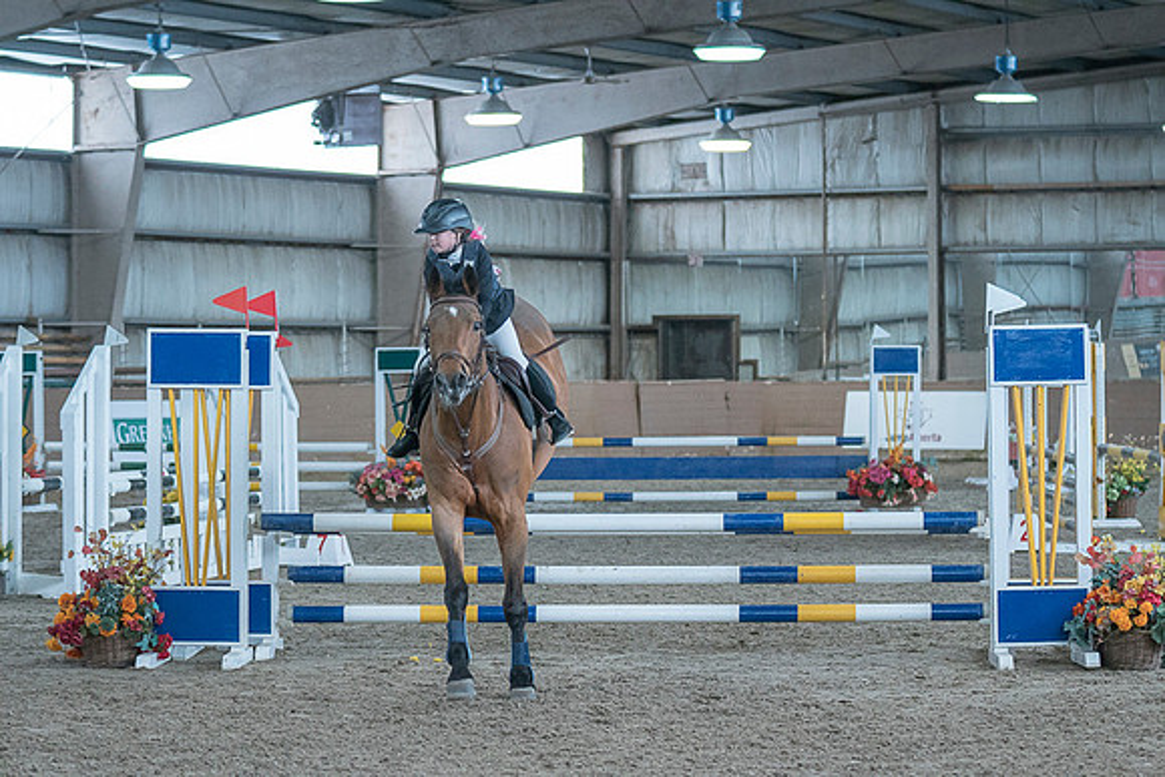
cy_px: 388
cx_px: 582
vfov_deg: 13.0
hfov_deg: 19.5
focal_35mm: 105
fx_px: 3399
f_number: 2.8
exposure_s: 1/500
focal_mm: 70
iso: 2500
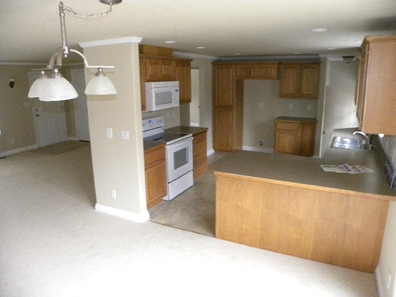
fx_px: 297
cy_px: 148
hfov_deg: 67.3
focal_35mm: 26
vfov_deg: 53.1
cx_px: 198
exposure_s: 1/30
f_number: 2.8
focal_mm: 4.6
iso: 400
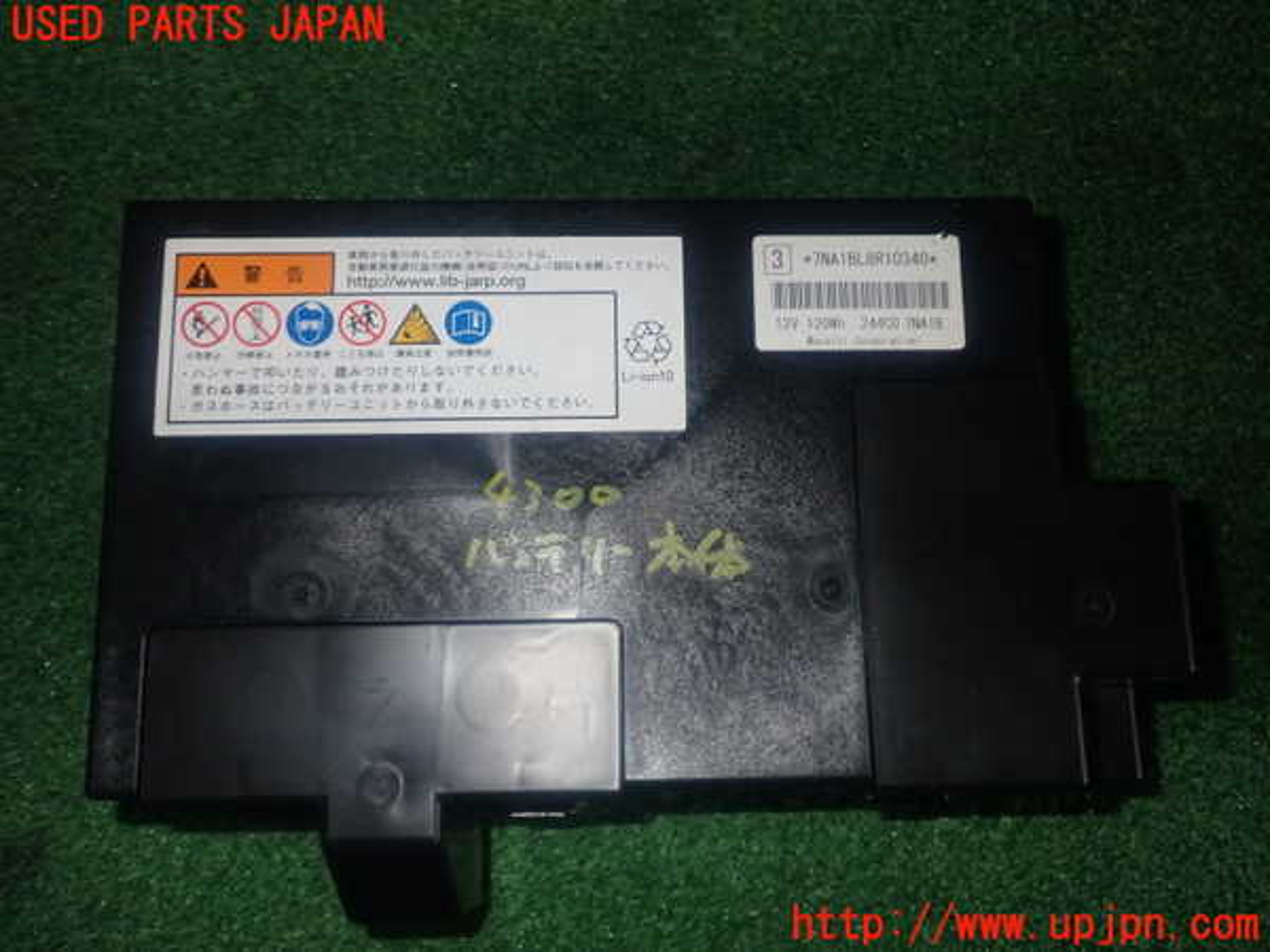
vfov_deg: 44.2
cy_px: 476
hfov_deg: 56.8
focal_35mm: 32
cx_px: 635
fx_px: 1174
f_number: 7.1
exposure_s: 1/30
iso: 250
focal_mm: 5.79
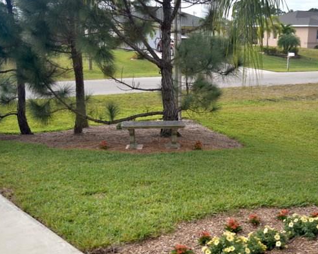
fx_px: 414
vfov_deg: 34.1
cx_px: 192
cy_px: 133
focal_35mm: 44
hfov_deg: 41.8
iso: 200
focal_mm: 24
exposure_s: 1/1600
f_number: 4
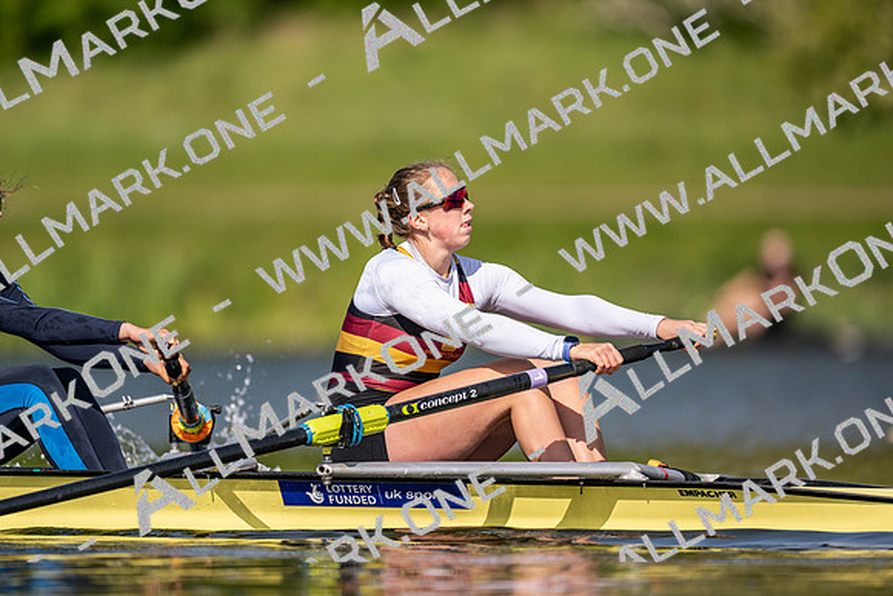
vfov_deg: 2.3
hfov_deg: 3.4
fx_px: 14886
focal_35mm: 600
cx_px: 446
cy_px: 298
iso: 200
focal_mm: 600
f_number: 4
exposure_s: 1/2500
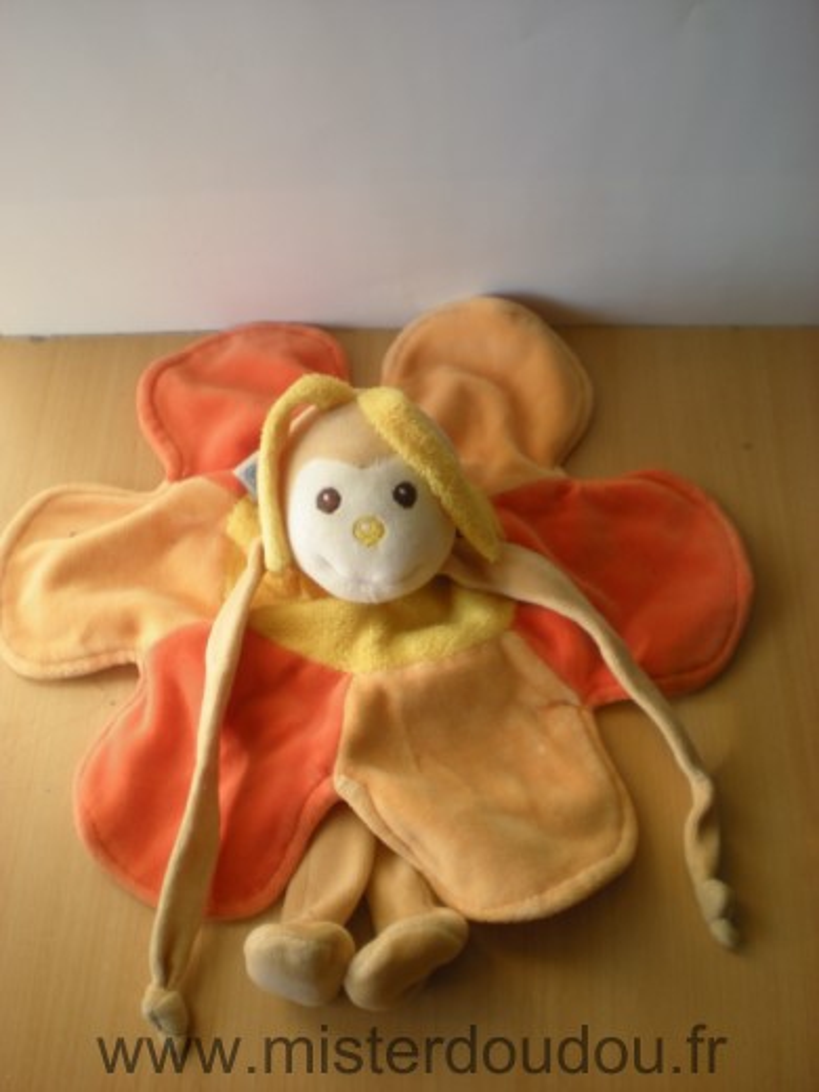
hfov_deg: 37.7
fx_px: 1199
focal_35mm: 38
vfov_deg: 49.0
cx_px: 410
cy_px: 546
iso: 64
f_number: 3.1
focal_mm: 6.3
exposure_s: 1/111
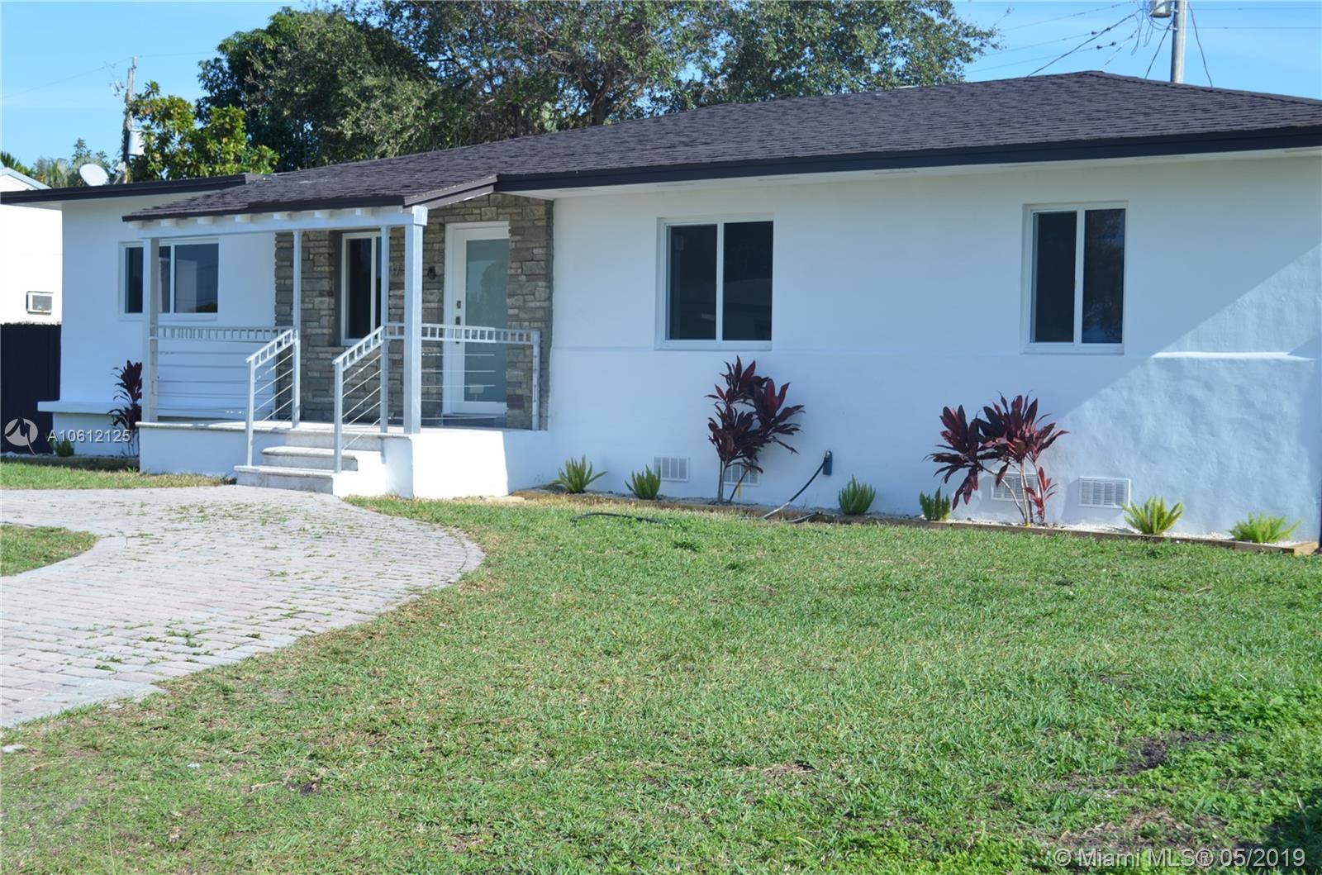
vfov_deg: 26.4
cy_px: 438
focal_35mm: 51
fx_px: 1869
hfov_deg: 39.0
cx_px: 661
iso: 125
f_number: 8
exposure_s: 1/250
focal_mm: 34
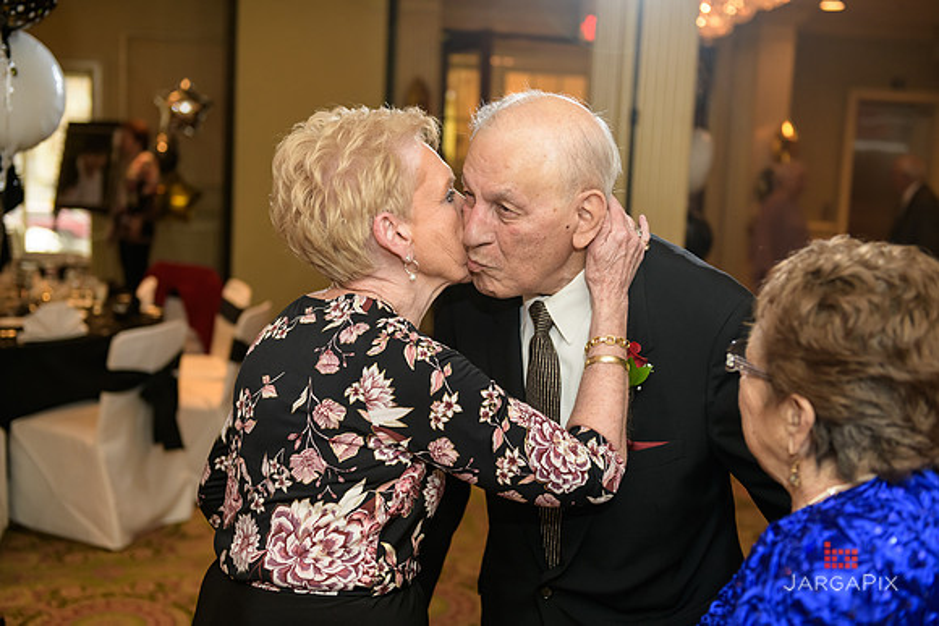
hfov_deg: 41.1
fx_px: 1252
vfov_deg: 28.1
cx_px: 470
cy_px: 313
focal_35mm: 48
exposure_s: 1/125
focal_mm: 48
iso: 1000
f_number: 3.2
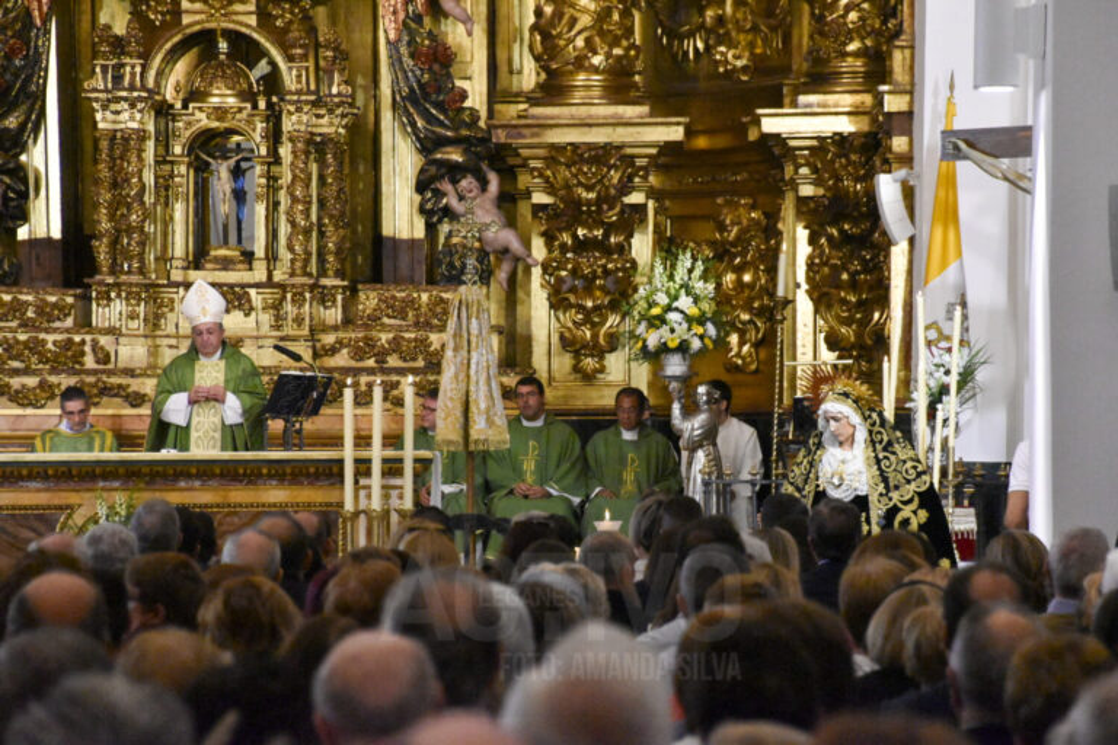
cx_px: 559
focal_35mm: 188
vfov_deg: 7.3
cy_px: 372
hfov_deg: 11.0
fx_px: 5822
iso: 8000
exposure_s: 1/800
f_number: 6
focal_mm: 125
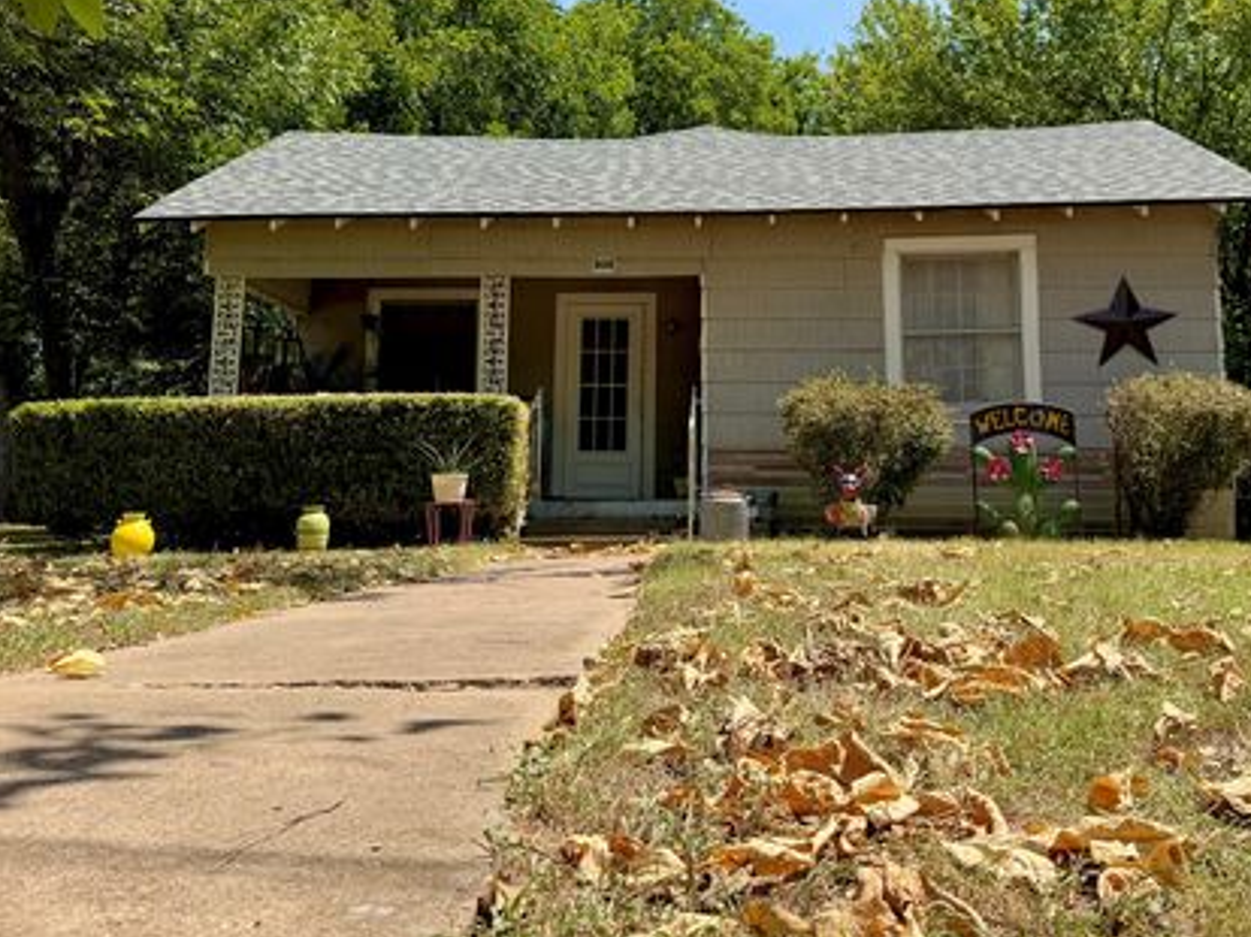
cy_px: 376
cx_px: 656
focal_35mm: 29
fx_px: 1047
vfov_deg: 47.9
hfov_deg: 61.7
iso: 80
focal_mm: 6.76
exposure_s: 1/3145
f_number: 1.78
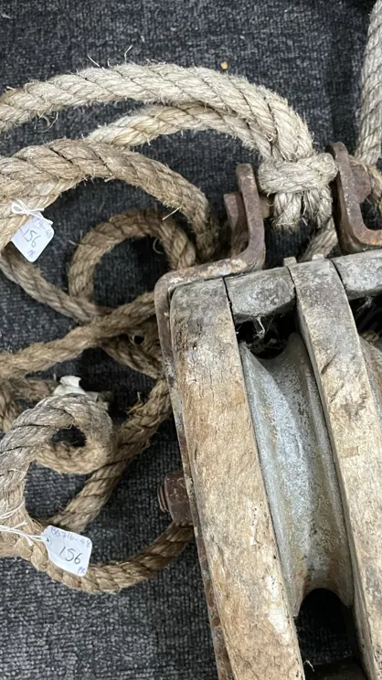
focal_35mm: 39
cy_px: 442
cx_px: 281
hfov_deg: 30.0
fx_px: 703
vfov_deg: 50.9
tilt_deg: -76.3
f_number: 1.6
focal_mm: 4.2
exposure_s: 1/33
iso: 400
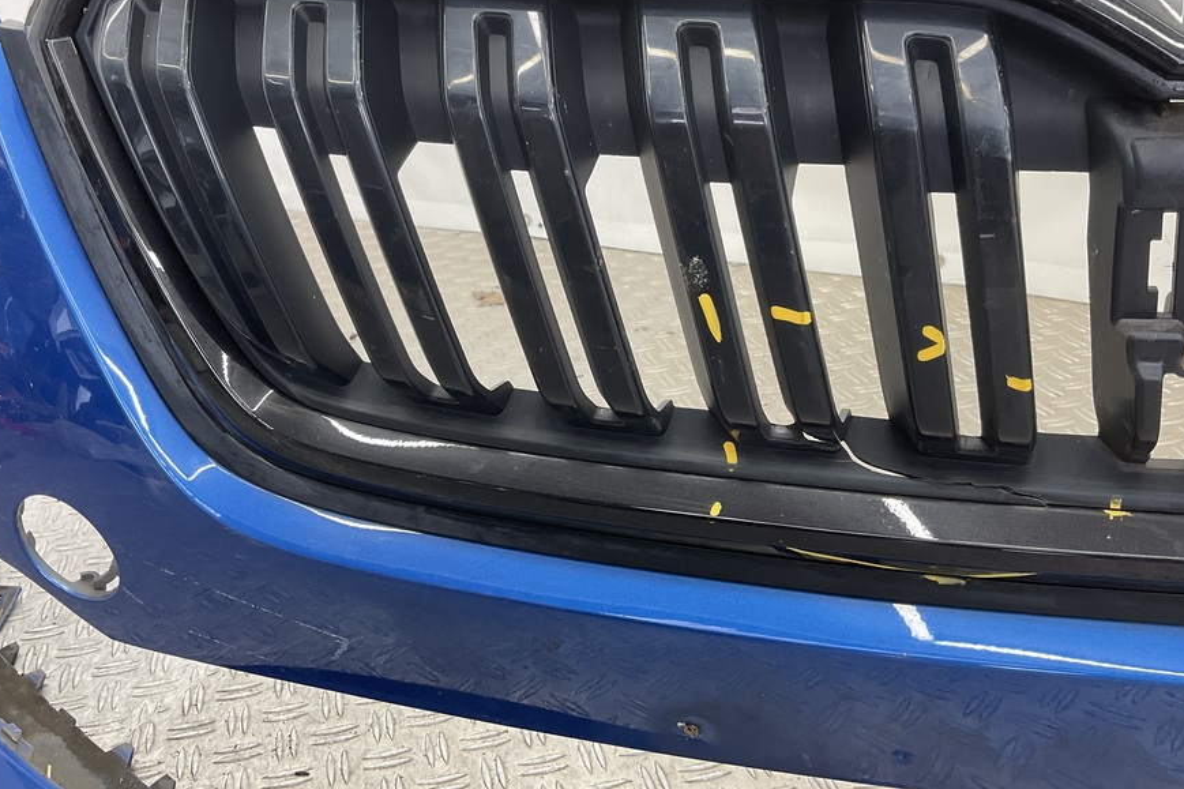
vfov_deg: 37.5
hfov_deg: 54.4
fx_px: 1151
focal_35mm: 35
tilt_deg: -19.2
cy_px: 279
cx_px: 557
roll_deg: +4.1
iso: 50
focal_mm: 3
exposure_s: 1/60
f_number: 1.8
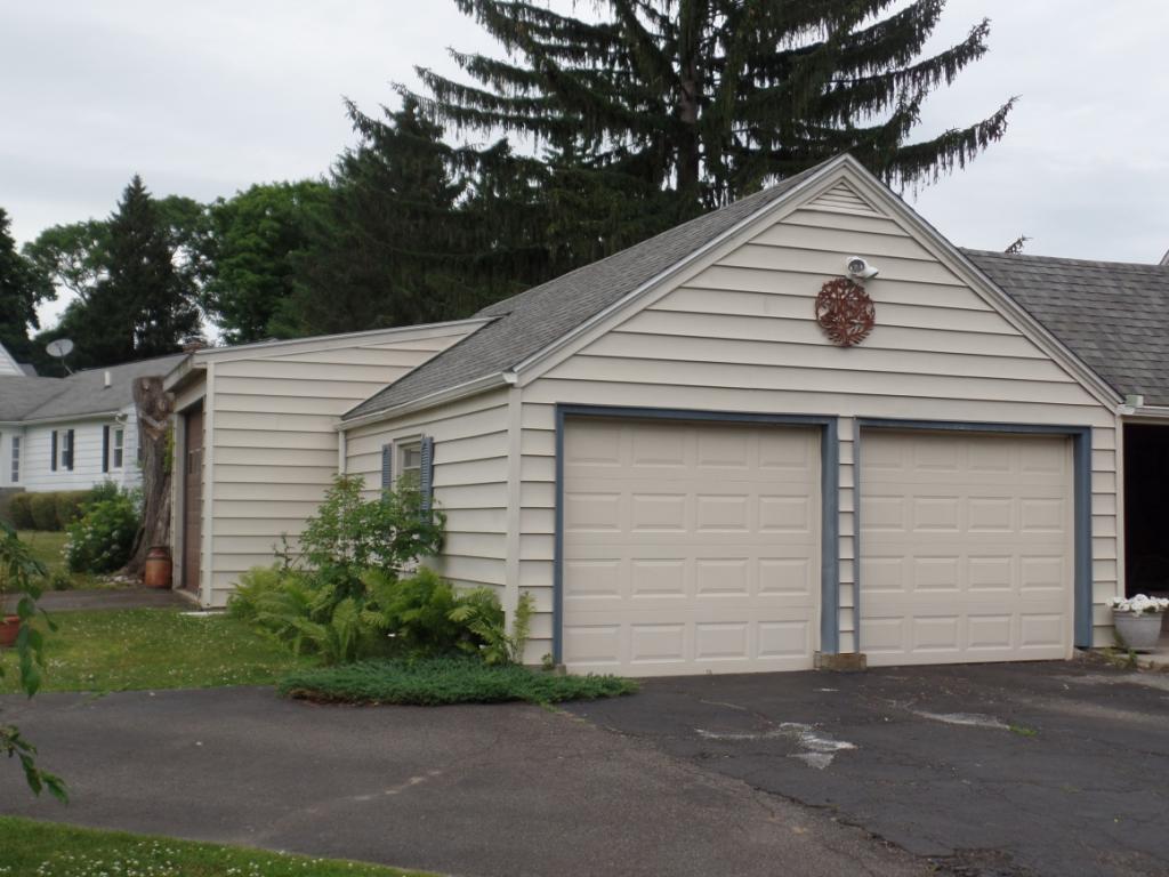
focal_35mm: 42
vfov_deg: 34.3
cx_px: 584
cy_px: 438
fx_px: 1418
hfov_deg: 44.8
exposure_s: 1/250
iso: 80
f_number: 3.6
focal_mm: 7.5
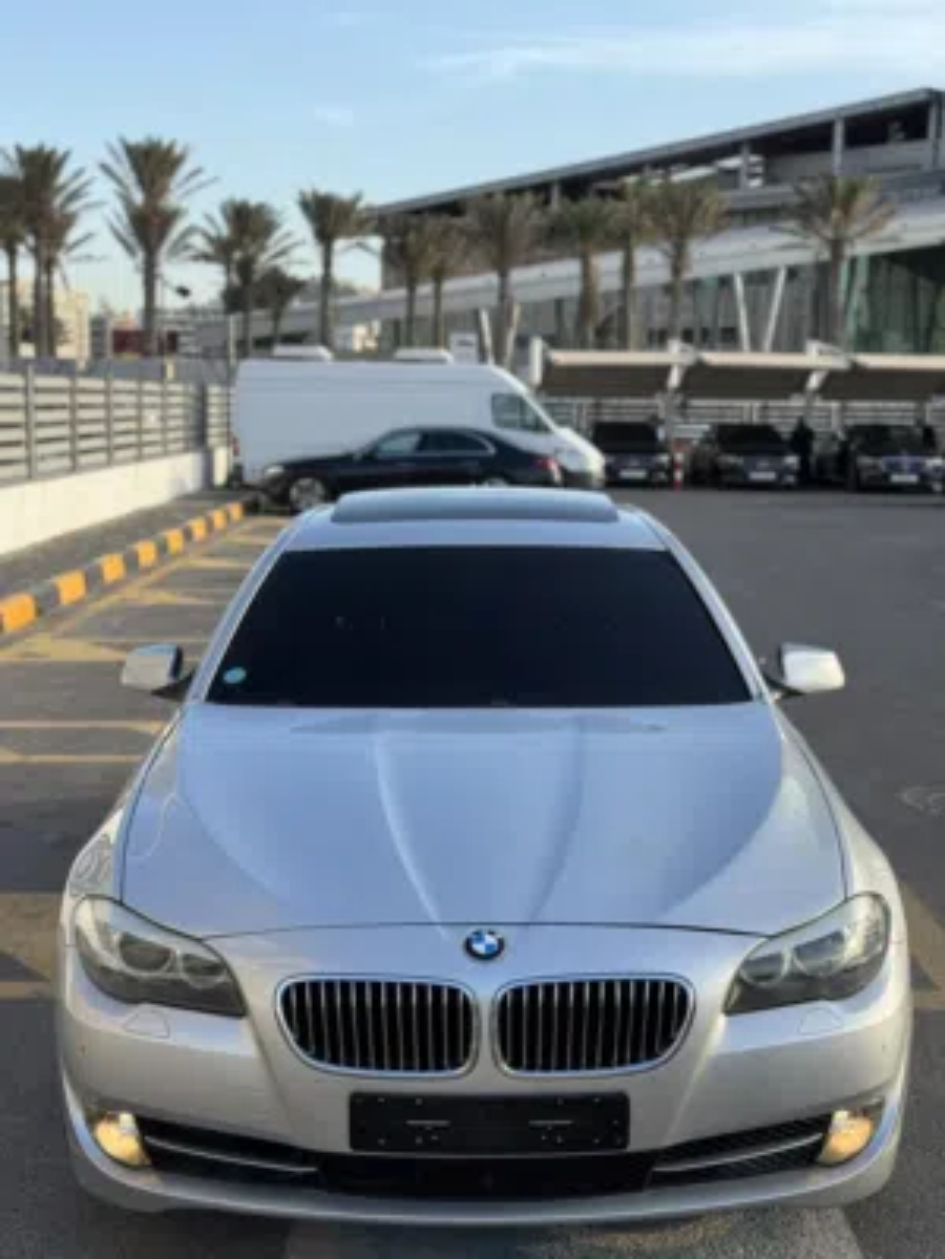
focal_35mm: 48
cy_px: 630
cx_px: 472
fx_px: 1747
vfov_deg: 39.7
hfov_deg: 30.3
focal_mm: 6.76
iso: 64
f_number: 1.78
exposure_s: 1/913
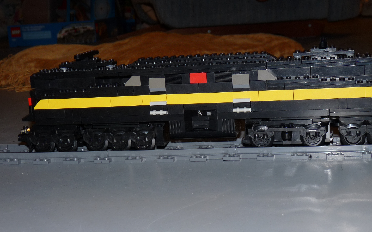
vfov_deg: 20.0
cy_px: 121
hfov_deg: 31.5
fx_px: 659
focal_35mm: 65
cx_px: 208
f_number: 3.2
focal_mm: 8.7
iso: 100
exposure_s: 1/30
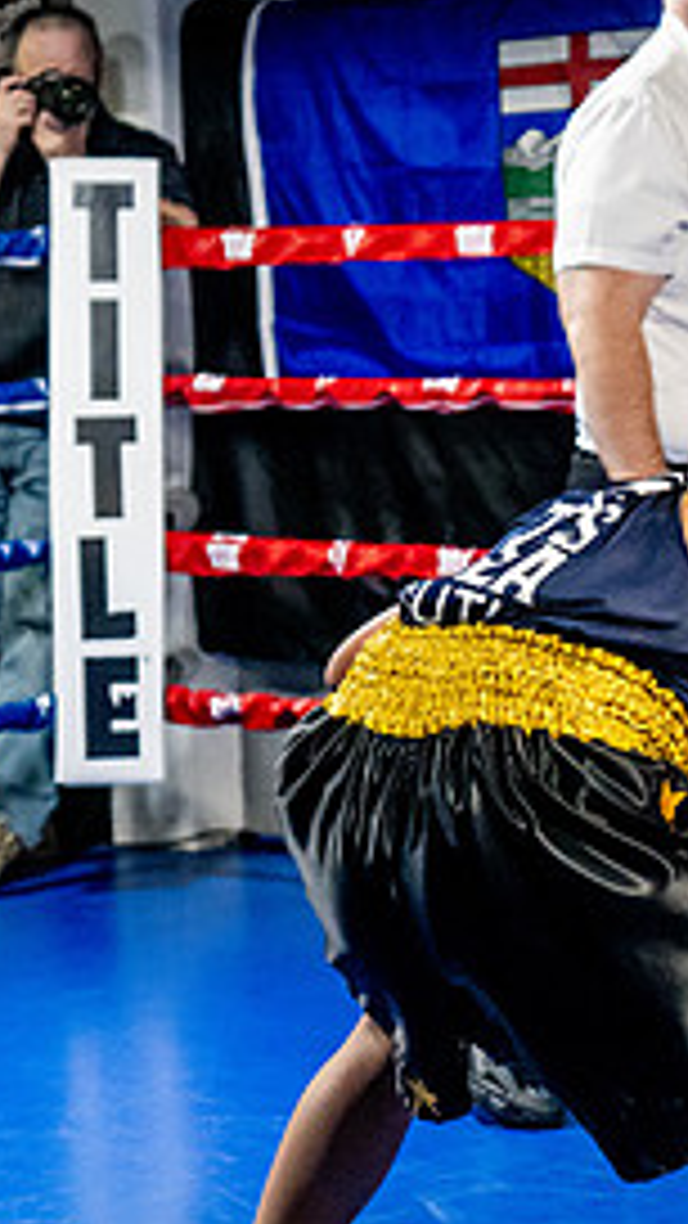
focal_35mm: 116
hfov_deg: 10.4
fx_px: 3762
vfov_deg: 18.4
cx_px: 701
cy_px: 493
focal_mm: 35
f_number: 2.8
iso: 5000
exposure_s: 1/800
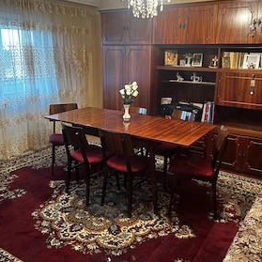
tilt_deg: -13.8
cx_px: 137
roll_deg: -0.2
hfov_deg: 49.7
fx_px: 283
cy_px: 119
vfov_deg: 49.7
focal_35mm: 33
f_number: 1.5
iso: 250
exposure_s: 1/50
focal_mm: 5.7
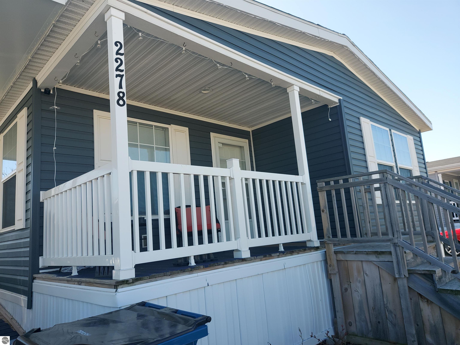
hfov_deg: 69.4
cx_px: 230
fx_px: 332
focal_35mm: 25
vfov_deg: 54.9
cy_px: 172
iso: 50
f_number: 2
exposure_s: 1/532
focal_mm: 4.6
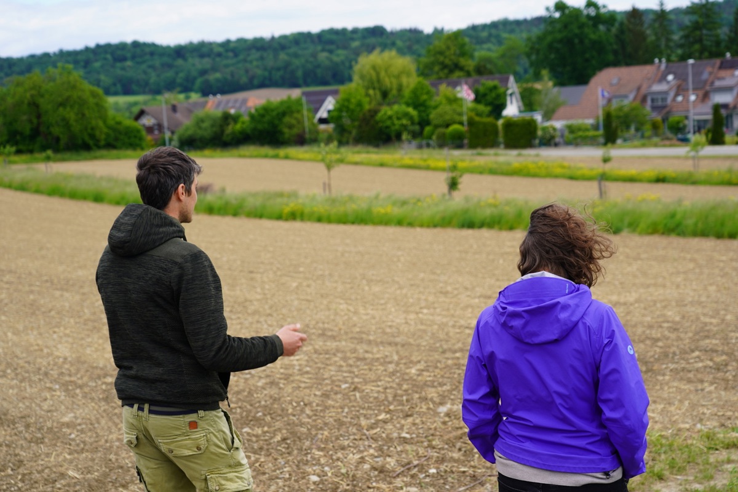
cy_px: 246
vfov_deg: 23.8
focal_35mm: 57
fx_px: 1168
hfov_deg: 35.1
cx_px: 369
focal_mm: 57
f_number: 5
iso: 100
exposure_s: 1/320
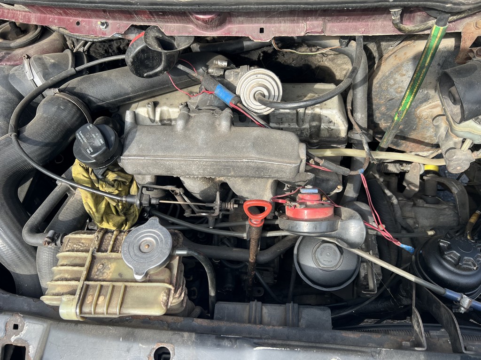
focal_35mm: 26
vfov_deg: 53.1
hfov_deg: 67.3
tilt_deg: -52.0
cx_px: 240
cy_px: 180
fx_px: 361
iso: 50
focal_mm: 5.7
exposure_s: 1/601
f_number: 1.5
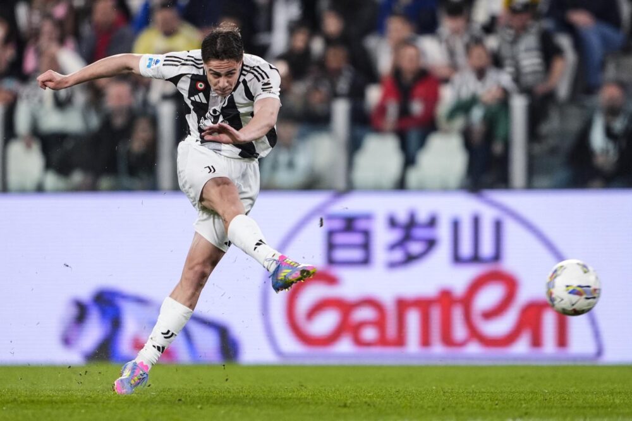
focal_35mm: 400
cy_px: 210
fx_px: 7020
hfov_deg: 5.2
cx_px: 316
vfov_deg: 3.4
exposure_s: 1/1600
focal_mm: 400
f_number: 2.8
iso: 2000
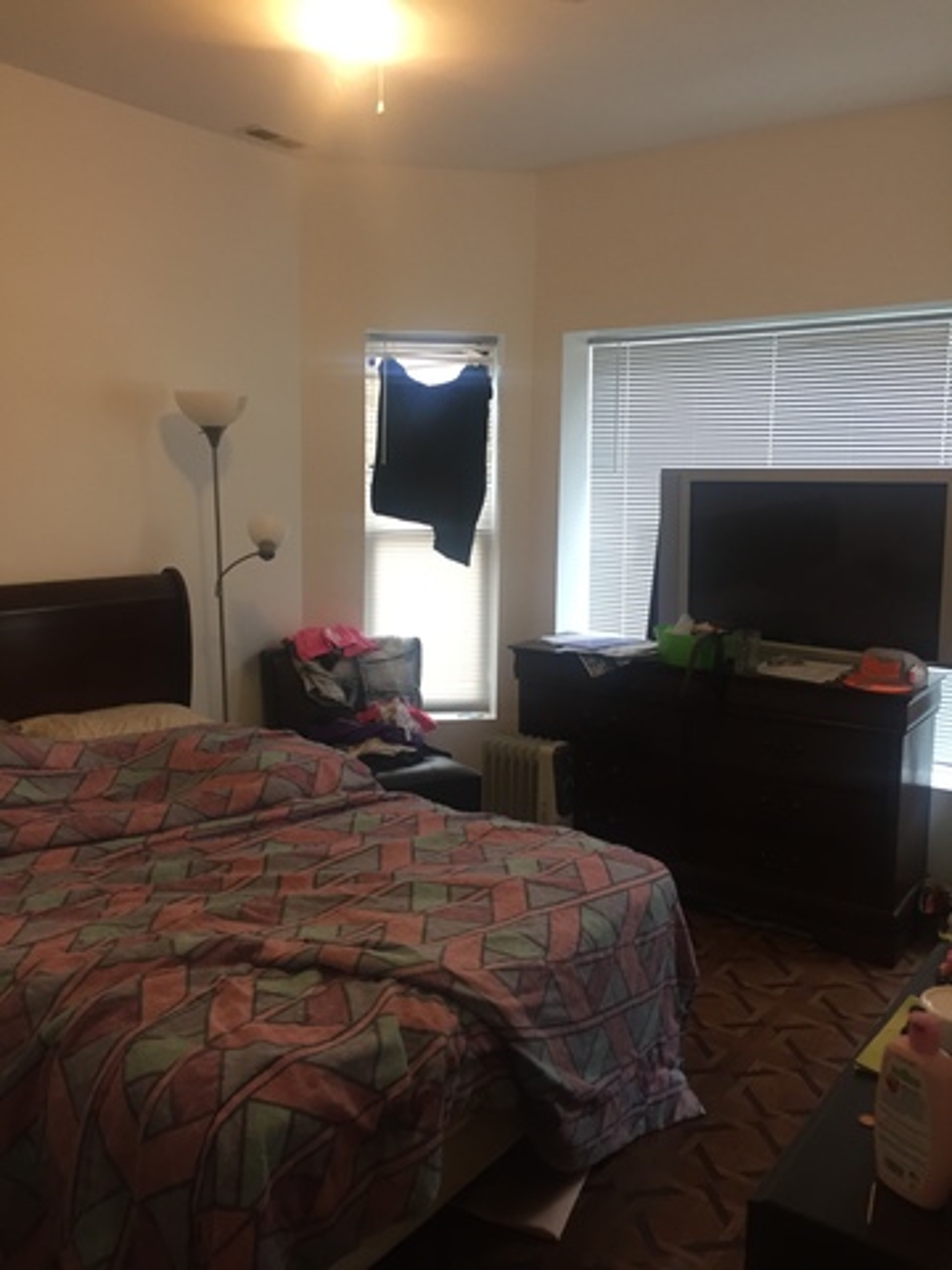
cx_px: 476
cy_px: 635
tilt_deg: -3.7
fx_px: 1063
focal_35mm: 29
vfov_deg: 61.7
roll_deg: -1.2
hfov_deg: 48.2
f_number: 2.2
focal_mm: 4.15
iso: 80
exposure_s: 1/30
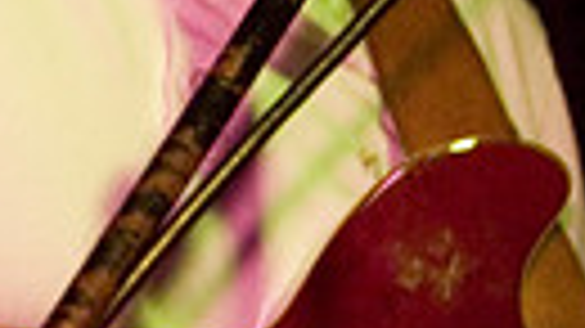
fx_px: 5644
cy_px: -4
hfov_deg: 5.9
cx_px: 720
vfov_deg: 3.3
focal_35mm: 364
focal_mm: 52
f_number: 3.2
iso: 800
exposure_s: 1/20
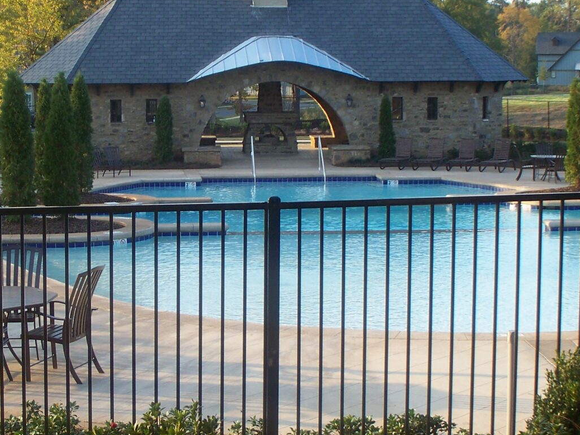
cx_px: 226
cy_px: 186
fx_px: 1508
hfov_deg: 21.7
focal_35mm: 90
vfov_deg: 16.4
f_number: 2.8
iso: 64
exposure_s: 1/200
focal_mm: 7.54
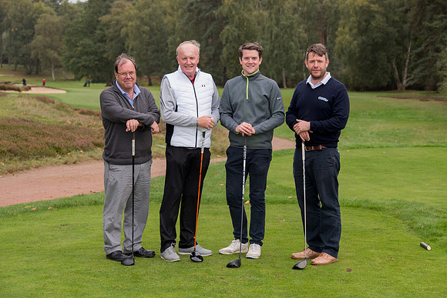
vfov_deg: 12.2
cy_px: 149
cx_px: 224
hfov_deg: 18.3
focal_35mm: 112
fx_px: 1391
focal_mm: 112
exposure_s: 1/250
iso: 640
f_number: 8
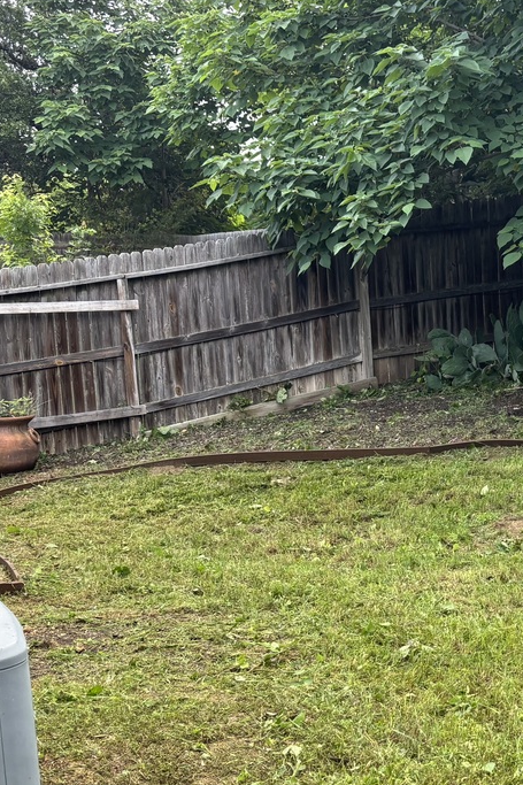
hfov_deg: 22.2
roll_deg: +1.0
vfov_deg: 34.9
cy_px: 484
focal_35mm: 57
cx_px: 602
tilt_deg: -8.7
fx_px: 1243
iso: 80
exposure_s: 1/121
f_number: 1.6
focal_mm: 5.96
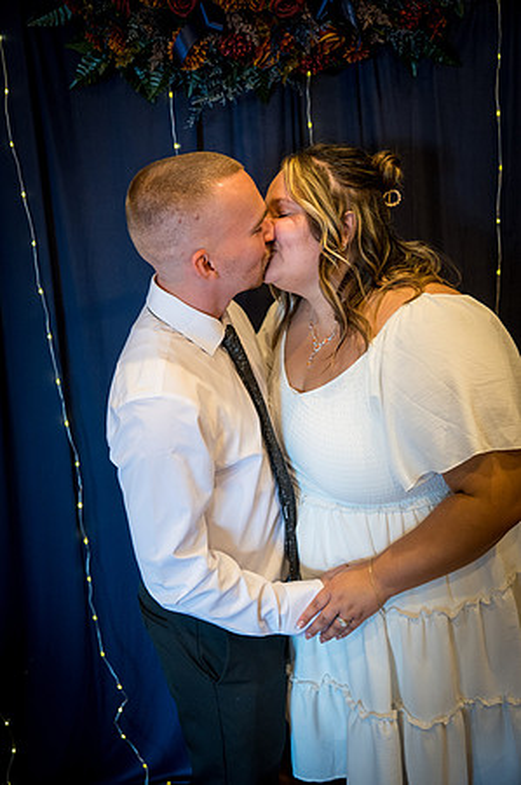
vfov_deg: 54.5
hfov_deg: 37.8
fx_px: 761
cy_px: 392
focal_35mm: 35
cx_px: 260
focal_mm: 35
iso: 3200
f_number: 4
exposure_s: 1/100
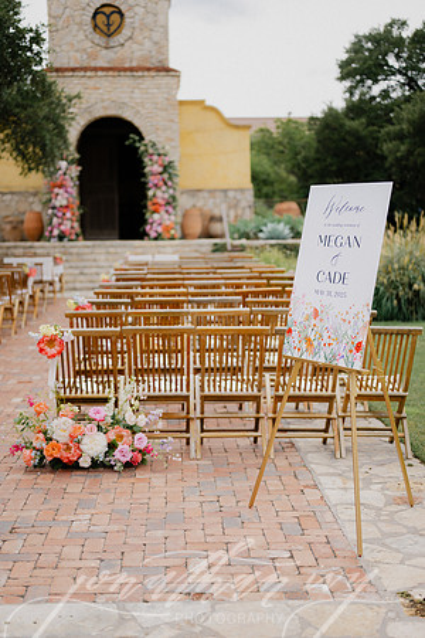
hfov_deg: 27.0
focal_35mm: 50
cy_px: 319
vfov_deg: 39.6
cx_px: 212
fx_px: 885
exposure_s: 1/2000
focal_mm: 50
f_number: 1.8
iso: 50
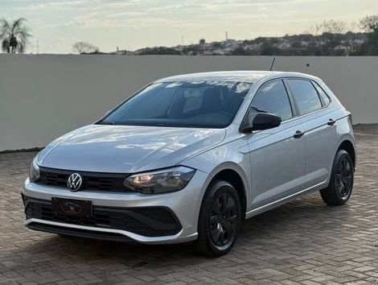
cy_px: 142
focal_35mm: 48
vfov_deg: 30.3
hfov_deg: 39.6
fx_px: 525
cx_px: 189
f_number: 1.78
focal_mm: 6.76
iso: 80
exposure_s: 1/3226
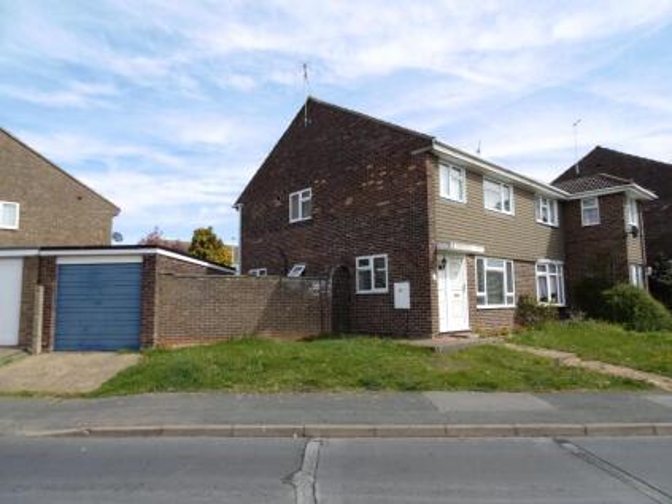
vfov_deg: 61.1
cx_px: 336
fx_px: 427
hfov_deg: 76.4
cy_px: 252
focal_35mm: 22
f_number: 3
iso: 100
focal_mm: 4
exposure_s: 1/1000
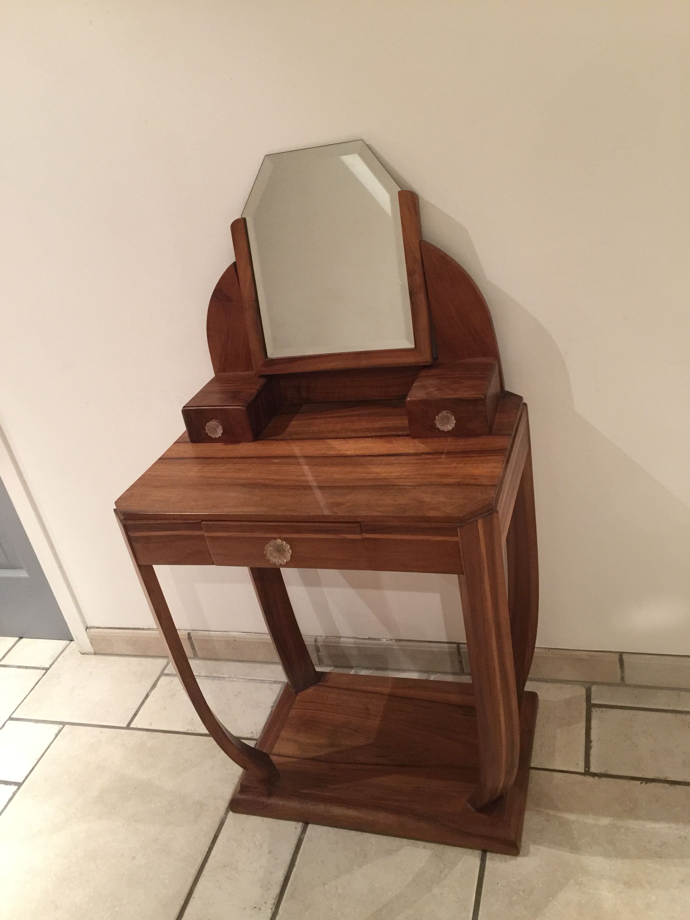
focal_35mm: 29
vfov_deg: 61.7
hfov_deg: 48.2
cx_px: 345
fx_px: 771
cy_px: 460
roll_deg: +12.5
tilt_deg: -27.2
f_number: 2.2
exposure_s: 1/10
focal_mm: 4.15
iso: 125
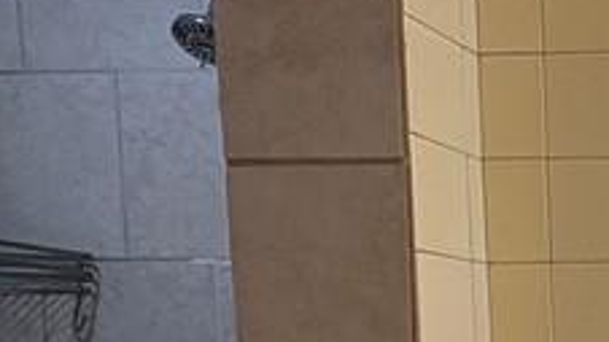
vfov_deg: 16.3
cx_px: 965
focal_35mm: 69
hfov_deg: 23.2
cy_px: 477
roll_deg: +0.4
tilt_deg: -6.2
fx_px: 1114
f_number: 2.2
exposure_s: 1/60
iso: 125
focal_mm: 2.22
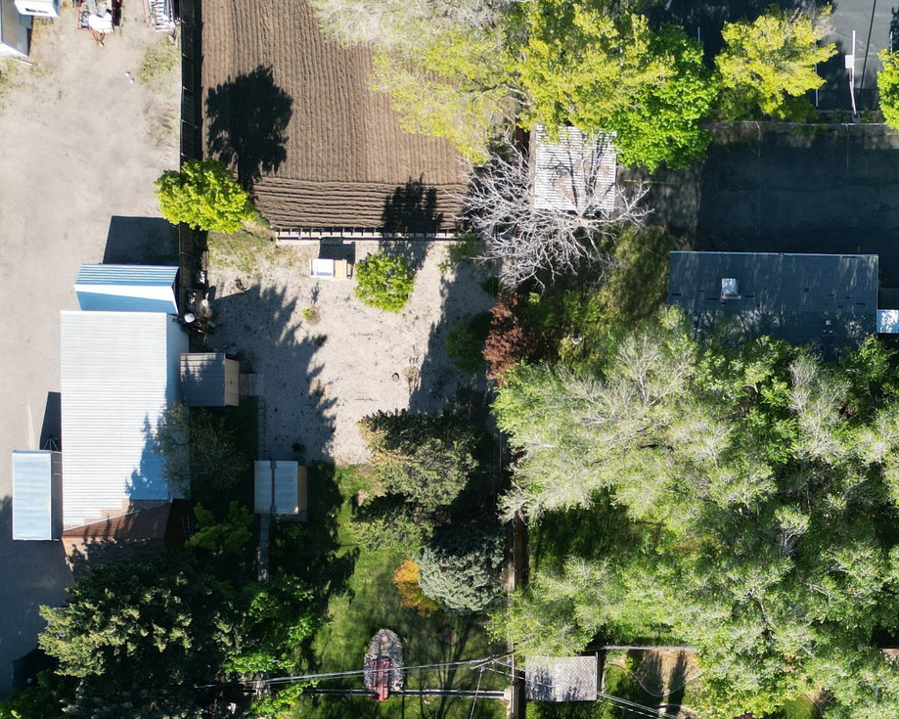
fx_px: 1357
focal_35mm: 51
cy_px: 562
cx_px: 939
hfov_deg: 33.0
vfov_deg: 29.1
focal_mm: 6.72
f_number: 1.7
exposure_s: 1/1600
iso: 200
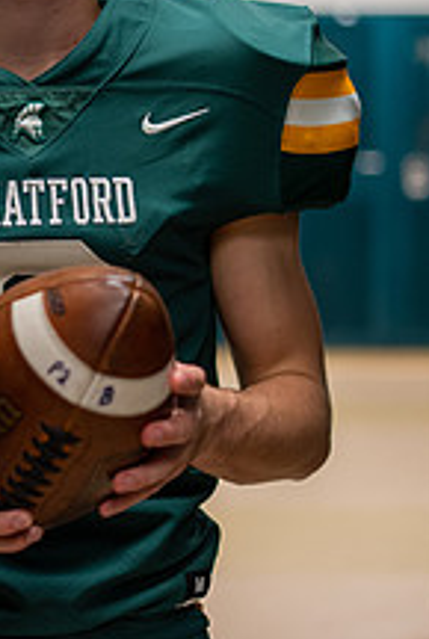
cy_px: 175
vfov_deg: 19.5
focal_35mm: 104
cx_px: -7
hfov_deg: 13.0
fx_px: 1850
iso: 500
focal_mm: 50
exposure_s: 1/160
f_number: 1.8
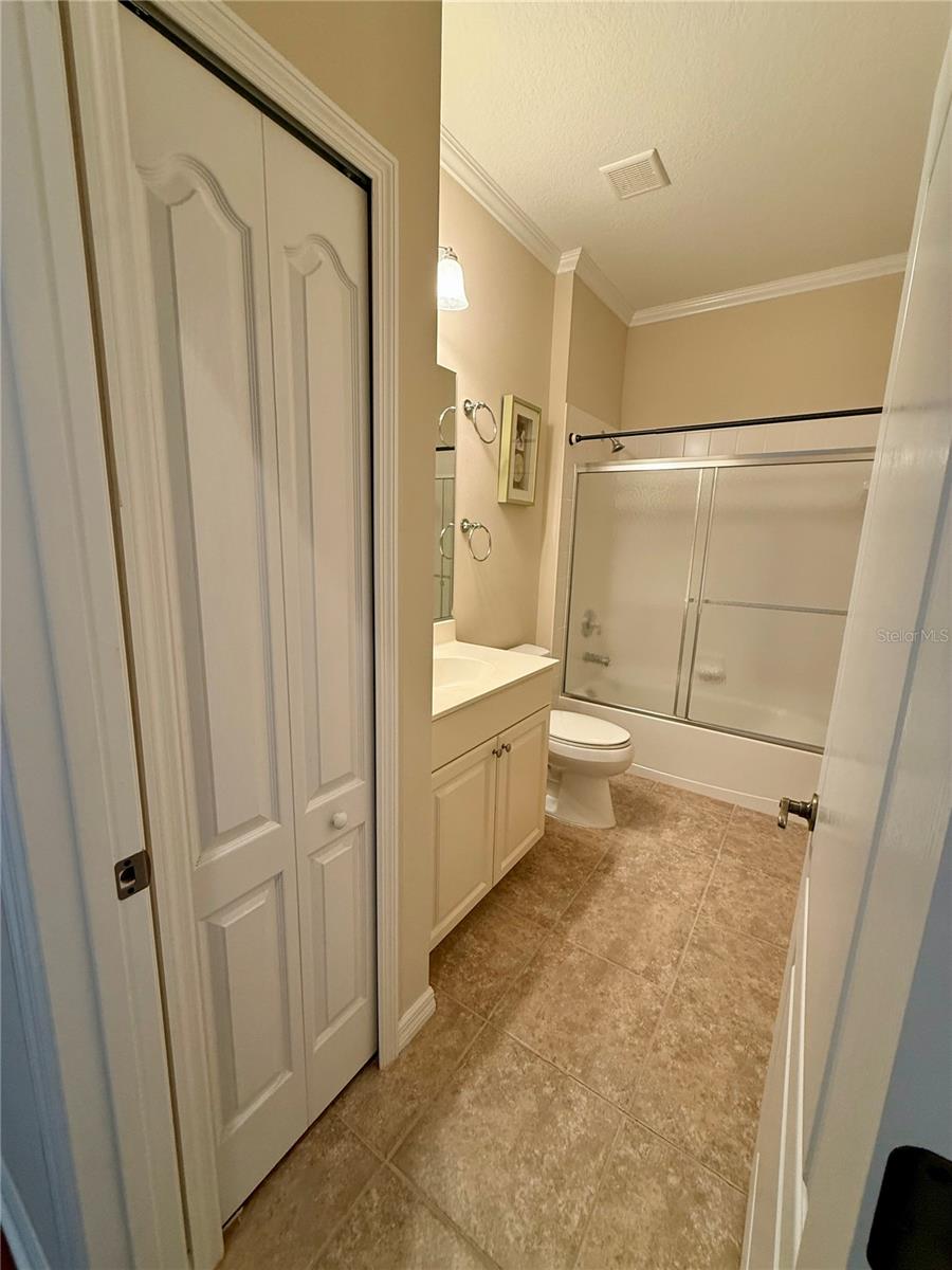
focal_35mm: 14
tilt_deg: -10.9
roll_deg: -1.9
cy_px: 635
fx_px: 513
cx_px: 476
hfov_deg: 85.7
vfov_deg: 102.1
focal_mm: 2.22
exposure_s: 1/60
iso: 250
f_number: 2.2
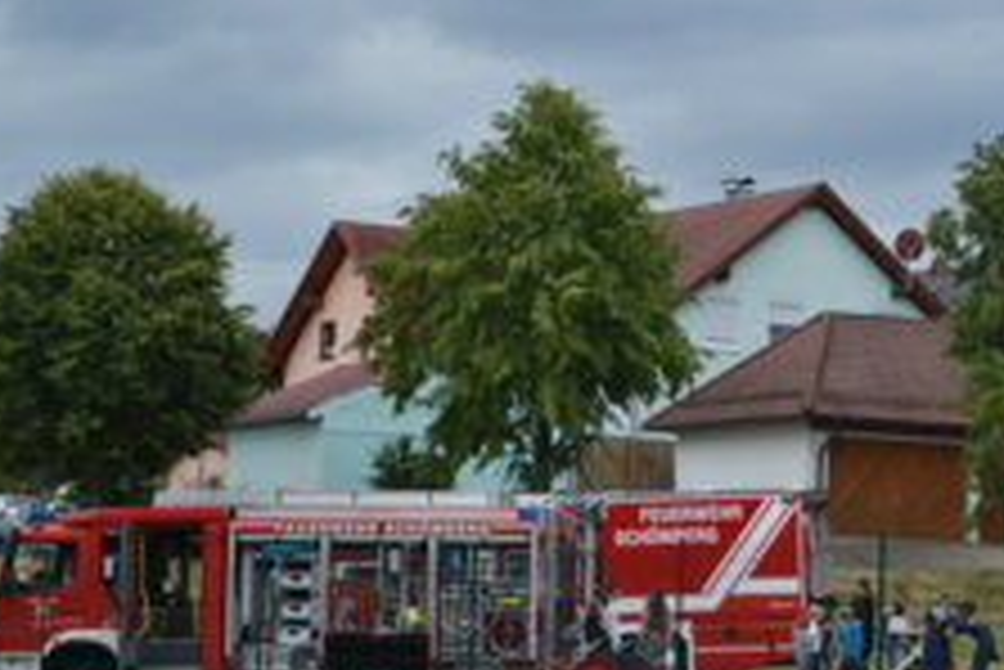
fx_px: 4127
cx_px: 828
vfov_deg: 9.3
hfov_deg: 13.8
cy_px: 218
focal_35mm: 148
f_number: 5.6
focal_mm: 55
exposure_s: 1/125
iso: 110
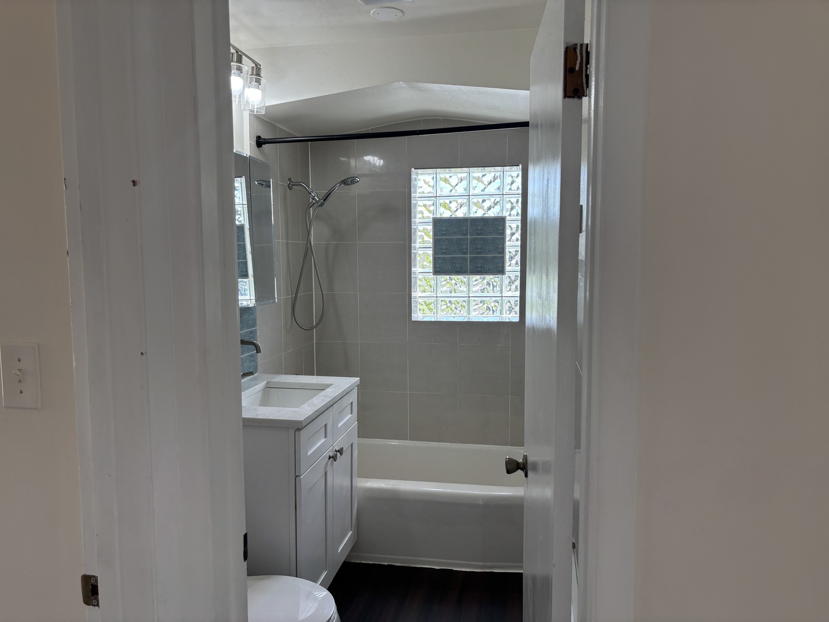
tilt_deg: -5.8
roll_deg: +1.0
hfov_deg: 67.3
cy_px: 311
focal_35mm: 26
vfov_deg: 53.1
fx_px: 623
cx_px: 414
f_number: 1.6
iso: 50
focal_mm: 5.96
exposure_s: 1/176
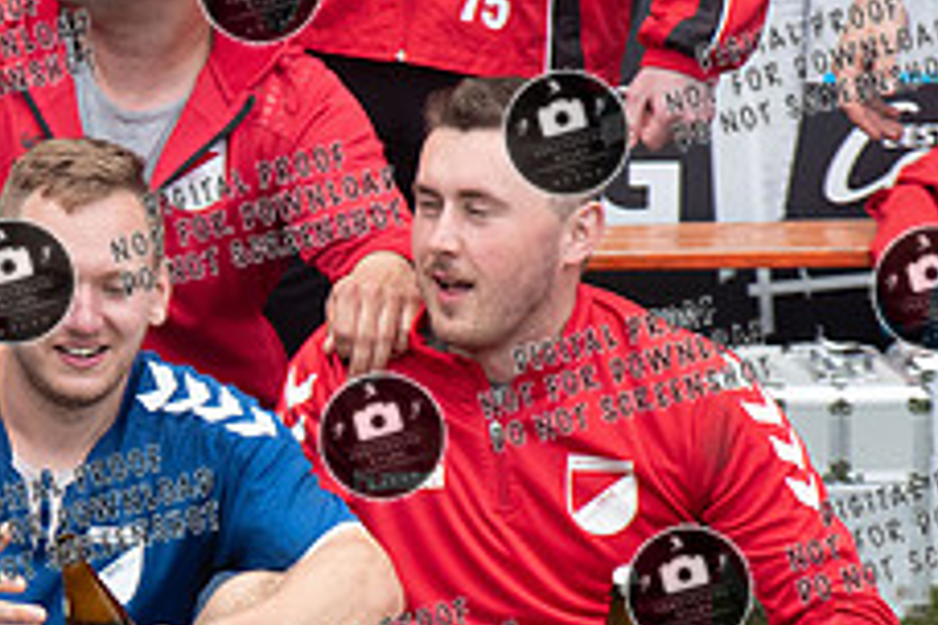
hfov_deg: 6.9
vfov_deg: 4.6
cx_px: -44
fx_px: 7764
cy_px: 514
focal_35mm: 298
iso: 1000
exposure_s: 1/500
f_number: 4.5
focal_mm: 70
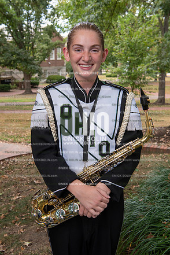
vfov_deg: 40.3
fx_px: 347
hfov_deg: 27.5
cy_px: 128
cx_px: 84
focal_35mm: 49
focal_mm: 48
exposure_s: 1/100
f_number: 8
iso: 500
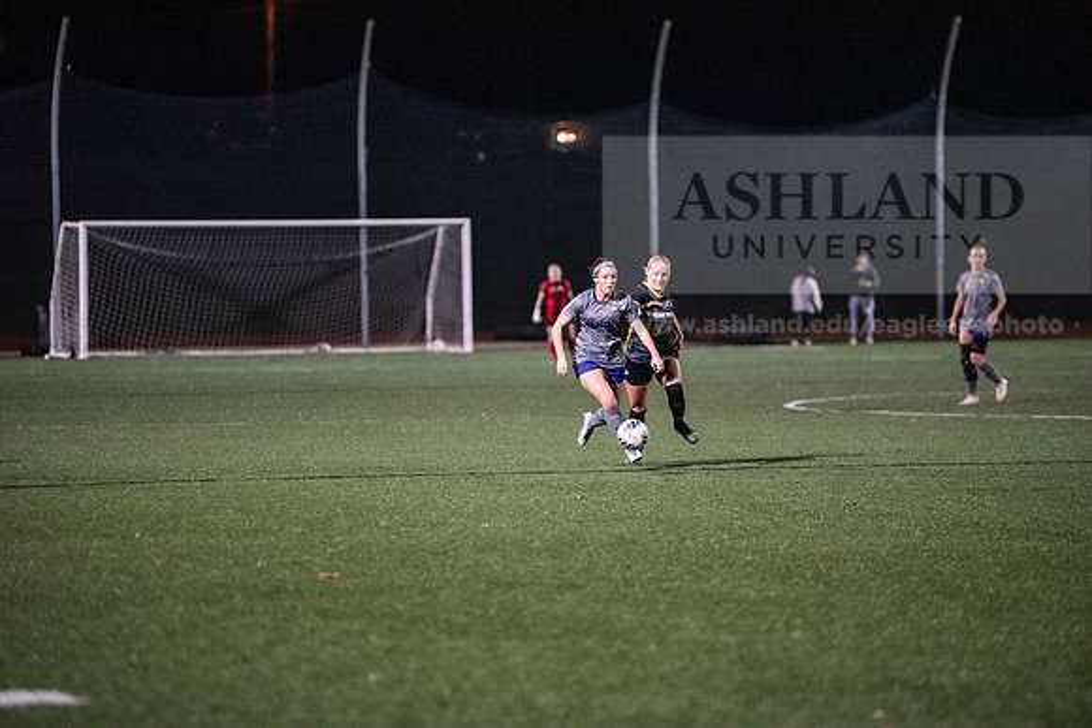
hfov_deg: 10.3
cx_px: 546
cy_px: 364
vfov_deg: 6.9
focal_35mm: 200
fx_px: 6068
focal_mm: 200
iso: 8000
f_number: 2.8
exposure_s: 1/1000
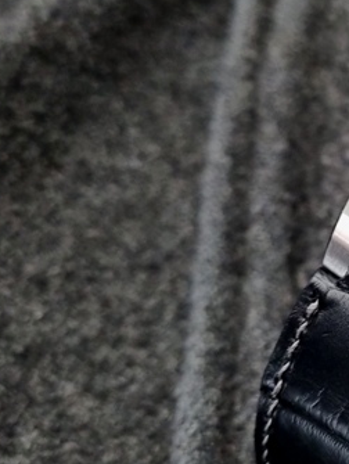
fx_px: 832
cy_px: 242
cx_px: 467
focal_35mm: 62
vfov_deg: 31.2
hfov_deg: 21.2
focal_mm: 5.4
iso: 400
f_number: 1.8
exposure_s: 1/17
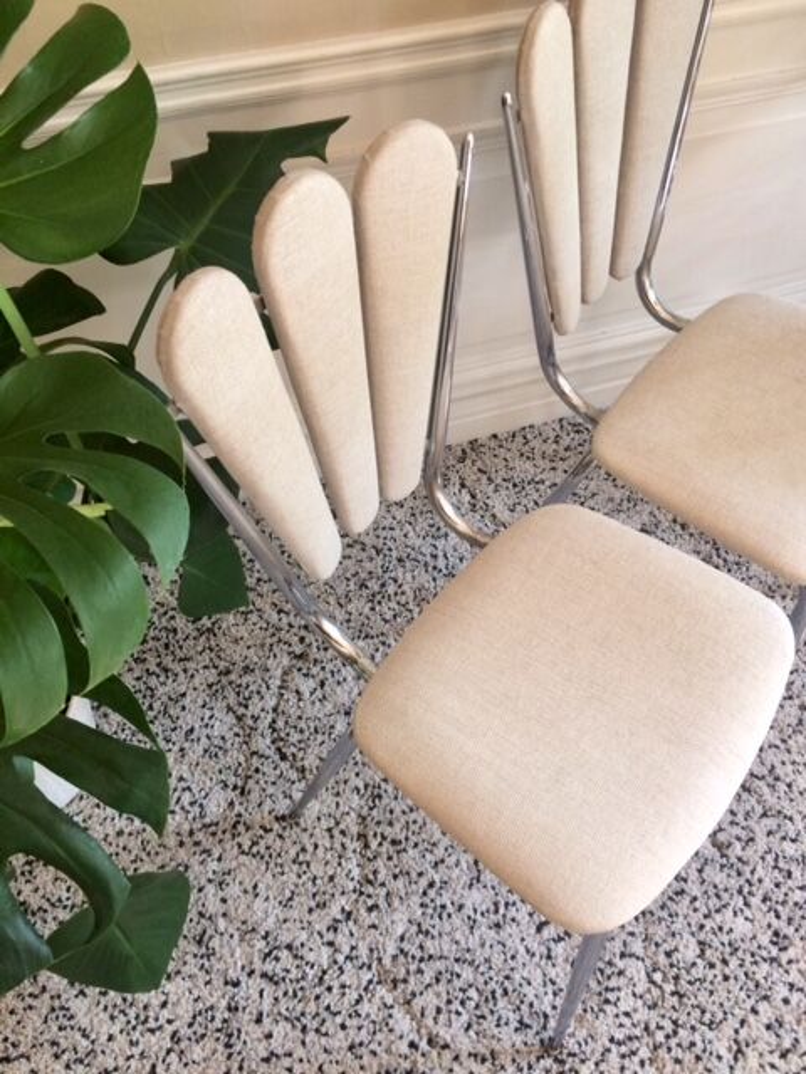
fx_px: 900
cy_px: 537
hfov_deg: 48.2
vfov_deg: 61.7
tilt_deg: -59.4
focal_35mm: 29
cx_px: 403
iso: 125
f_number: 2.2
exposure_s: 1/33
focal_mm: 4.15
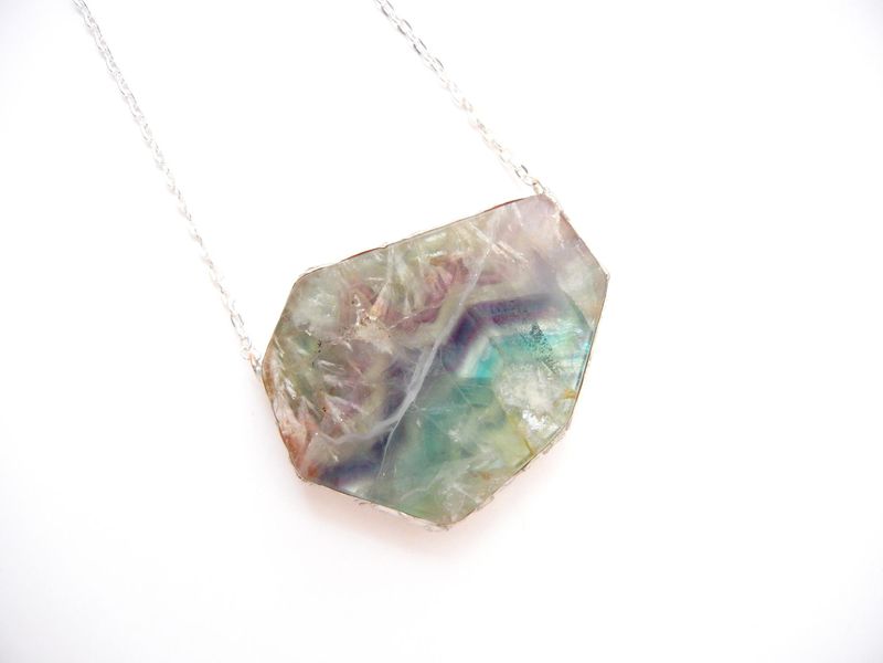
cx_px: 442
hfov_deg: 60.0
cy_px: 332
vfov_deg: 46.8
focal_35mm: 30
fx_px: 765
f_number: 3.5
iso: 191
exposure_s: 1/30
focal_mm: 5.4
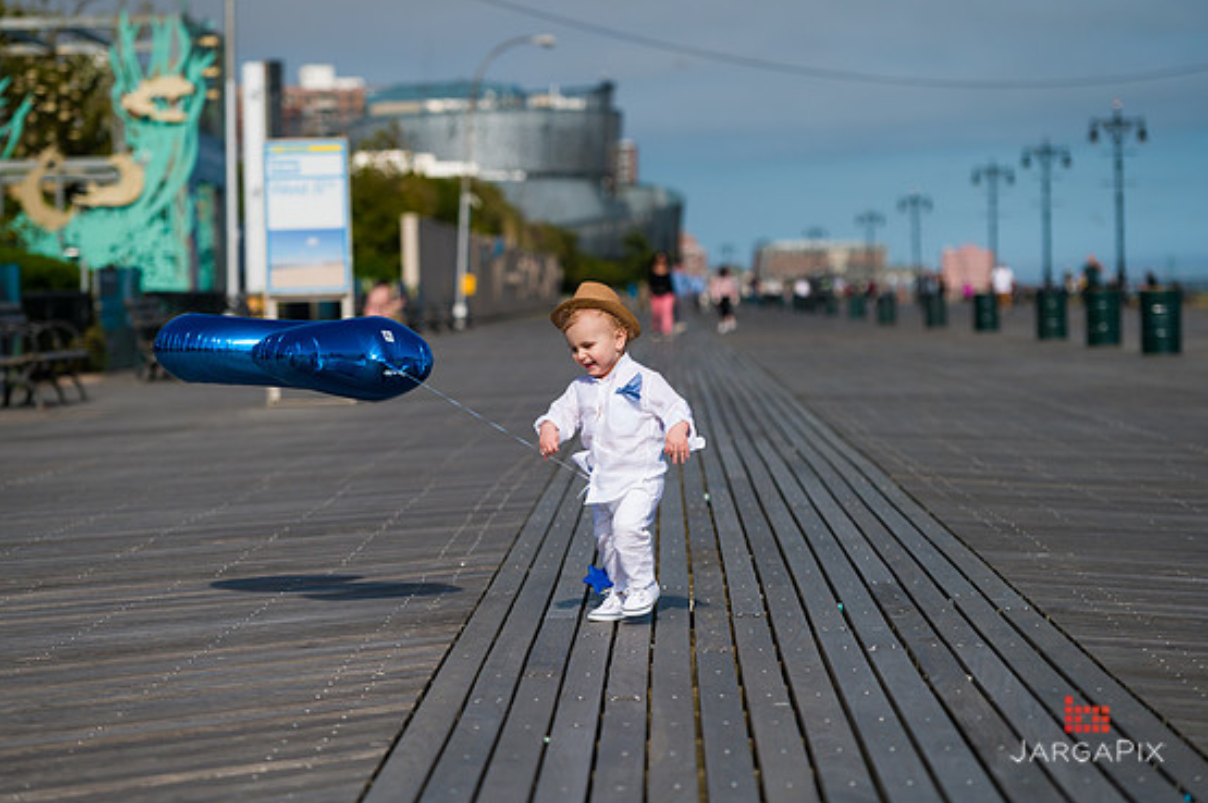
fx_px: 3855
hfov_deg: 17.8
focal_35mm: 115
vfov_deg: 11.9
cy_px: 390
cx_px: 588
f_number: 4
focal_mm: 110
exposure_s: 1/6400
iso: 200
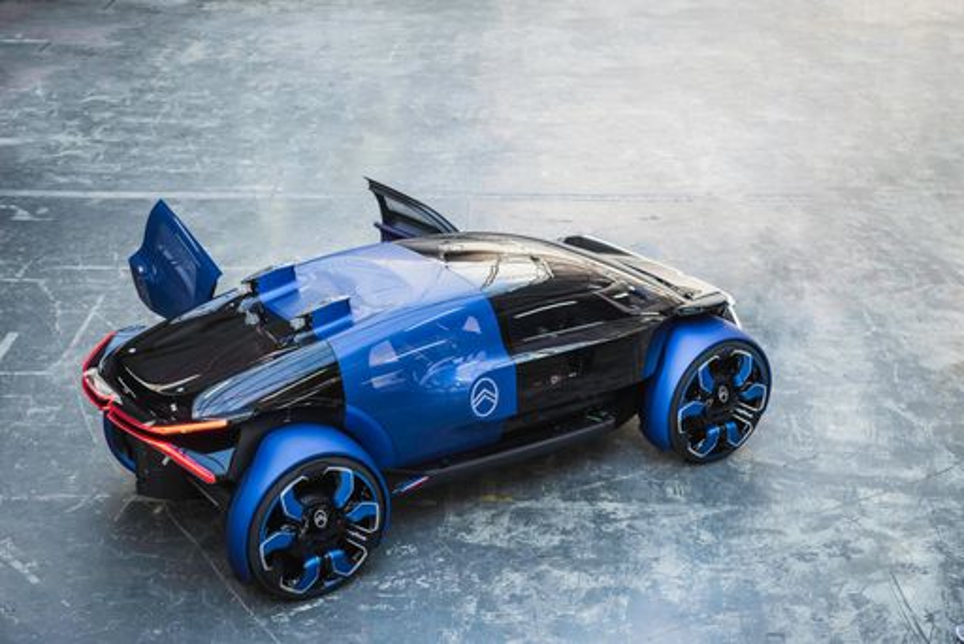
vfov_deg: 23.4
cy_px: 322
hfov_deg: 34.5
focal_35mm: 58
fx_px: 1554
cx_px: 482
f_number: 4
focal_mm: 58
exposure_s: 1/250
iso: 1000
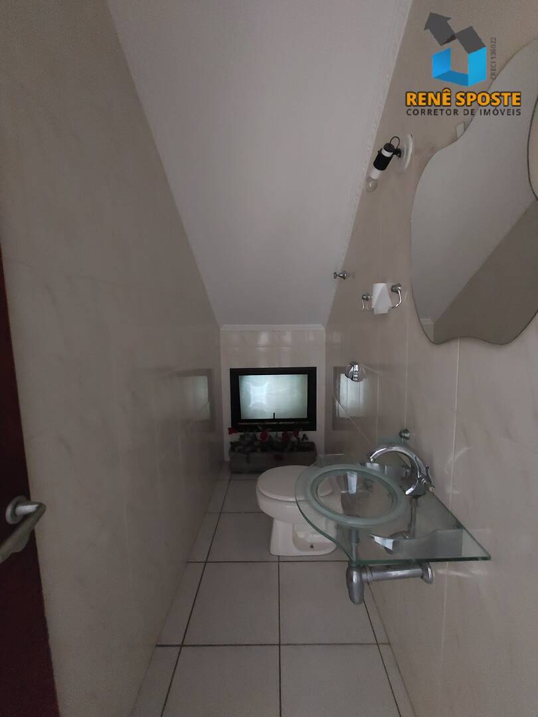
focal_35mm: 13
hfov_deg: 89.9
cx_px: 269
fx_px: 269
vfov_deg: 106.2
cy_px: 358
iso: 800
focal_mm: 1.74
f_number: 2.2
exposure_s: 1/17
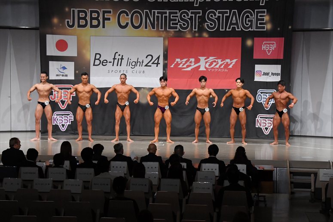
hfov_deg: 26.0
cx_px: 166
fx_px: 721
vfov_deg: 17.5
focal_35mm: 78
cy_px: 111
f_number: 5.6
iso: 5000
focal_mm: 52
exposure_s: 1/400
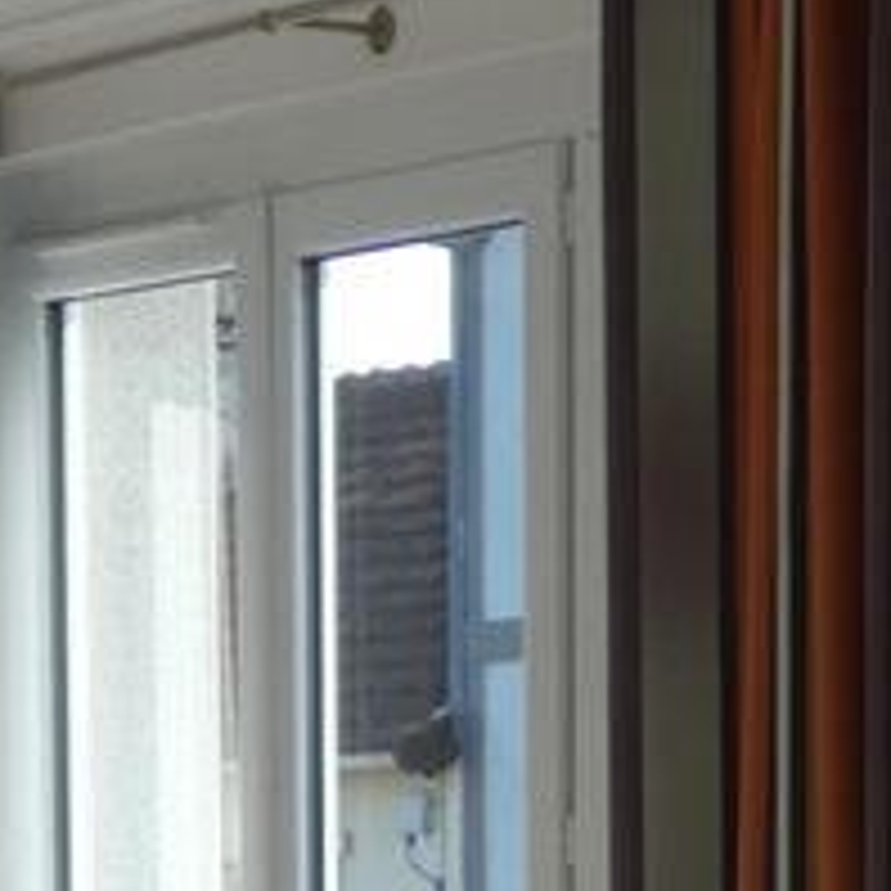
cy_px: 1557
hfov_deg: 9.8
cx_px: 788
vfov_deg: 9.4
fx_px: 5154
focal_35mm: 177
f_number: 3.4
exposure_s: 1/250
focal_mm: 6
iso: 80
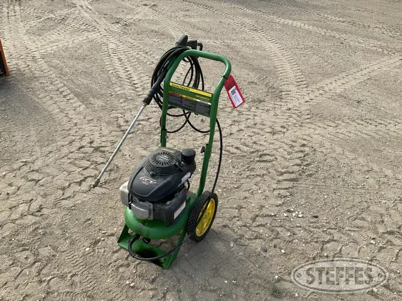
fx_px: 337
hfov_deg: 61.7
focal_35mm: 29
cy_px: 150
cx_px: 201
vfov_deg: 48.2
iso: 25
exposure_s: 1/700
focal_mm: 3
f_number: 1.8
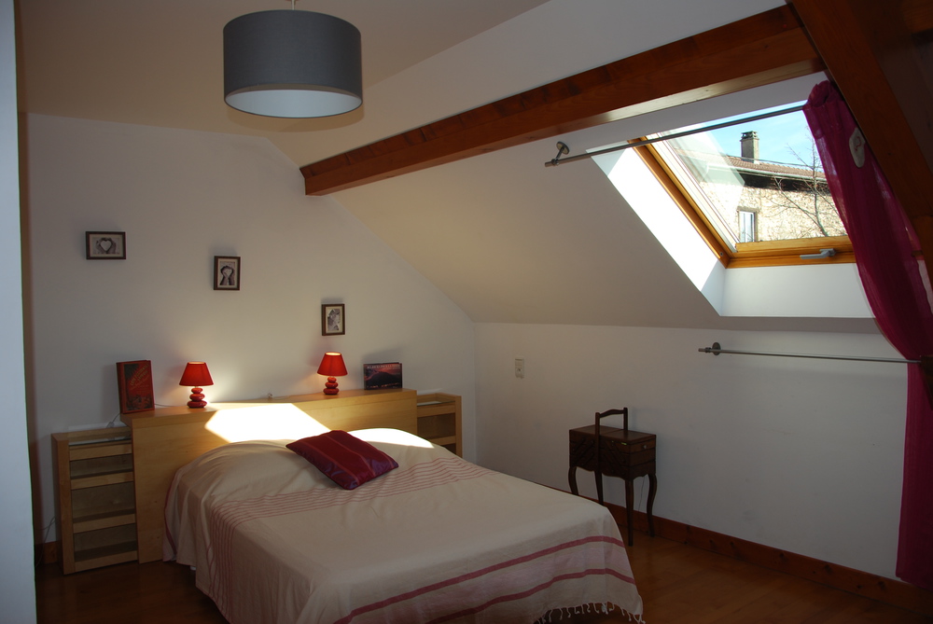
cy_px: 312
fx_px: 700
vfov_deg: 48.0
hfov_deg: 67.3
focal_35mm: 27
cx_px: 466
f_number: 3.5
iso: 100
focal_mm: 18
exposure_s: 1/125
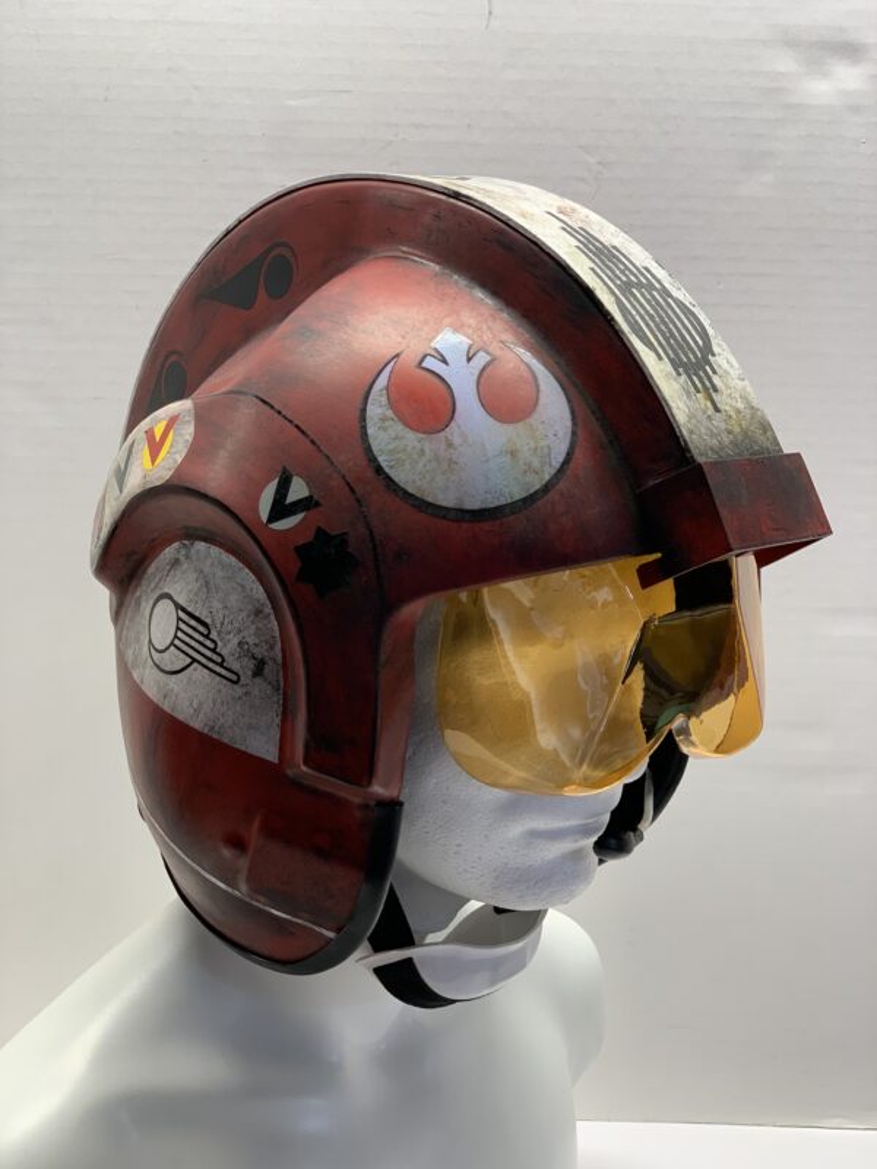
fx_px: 1757
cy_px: 584
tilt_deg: -11.6
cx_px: 438
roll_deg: +0.2
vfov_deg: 36.8
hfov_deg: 28.0
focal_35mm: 52
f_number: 2.4
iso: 80
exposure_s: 1/60
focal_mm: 6
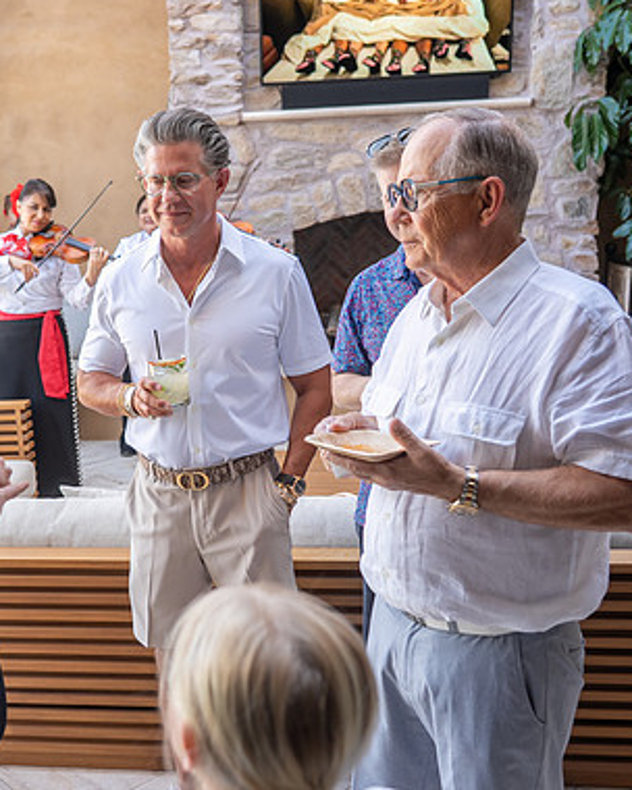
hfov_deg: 34.2
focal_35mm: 43
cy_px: 394
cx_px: 166
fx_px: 1005
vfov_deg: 42.9
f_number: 4
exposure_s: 1/200
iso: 400
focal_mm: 30
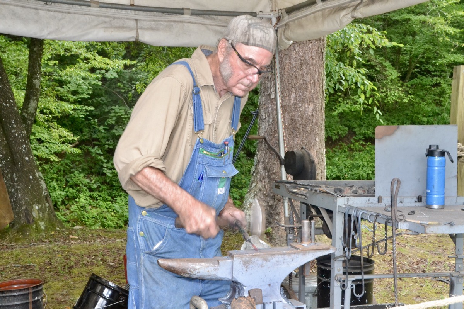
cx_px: 232
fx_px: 735
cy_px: 154
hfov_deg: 35.1
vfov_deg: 23.8
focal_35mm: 57
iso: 2500
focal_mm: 38
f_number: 20
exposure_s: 1/60
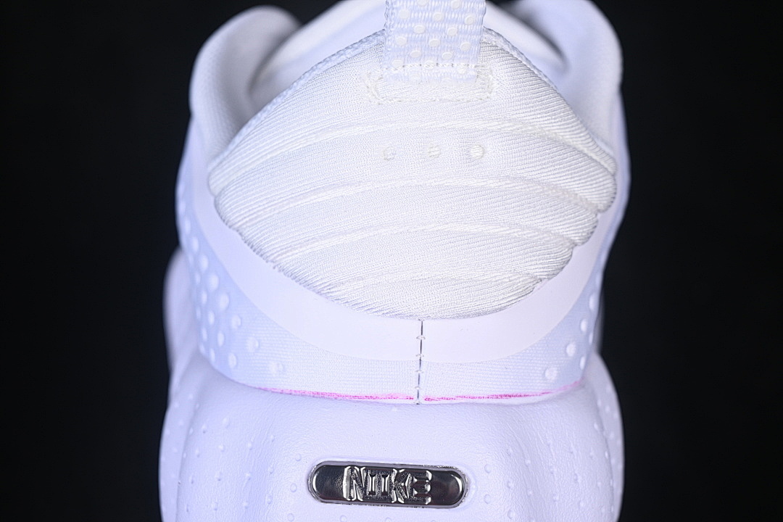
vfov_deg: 18.2
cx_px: 392
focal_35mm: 75
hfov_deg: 27.0
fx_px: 1631
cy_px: 261
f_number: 7.1
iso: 160
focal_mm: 50
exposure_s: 1/100
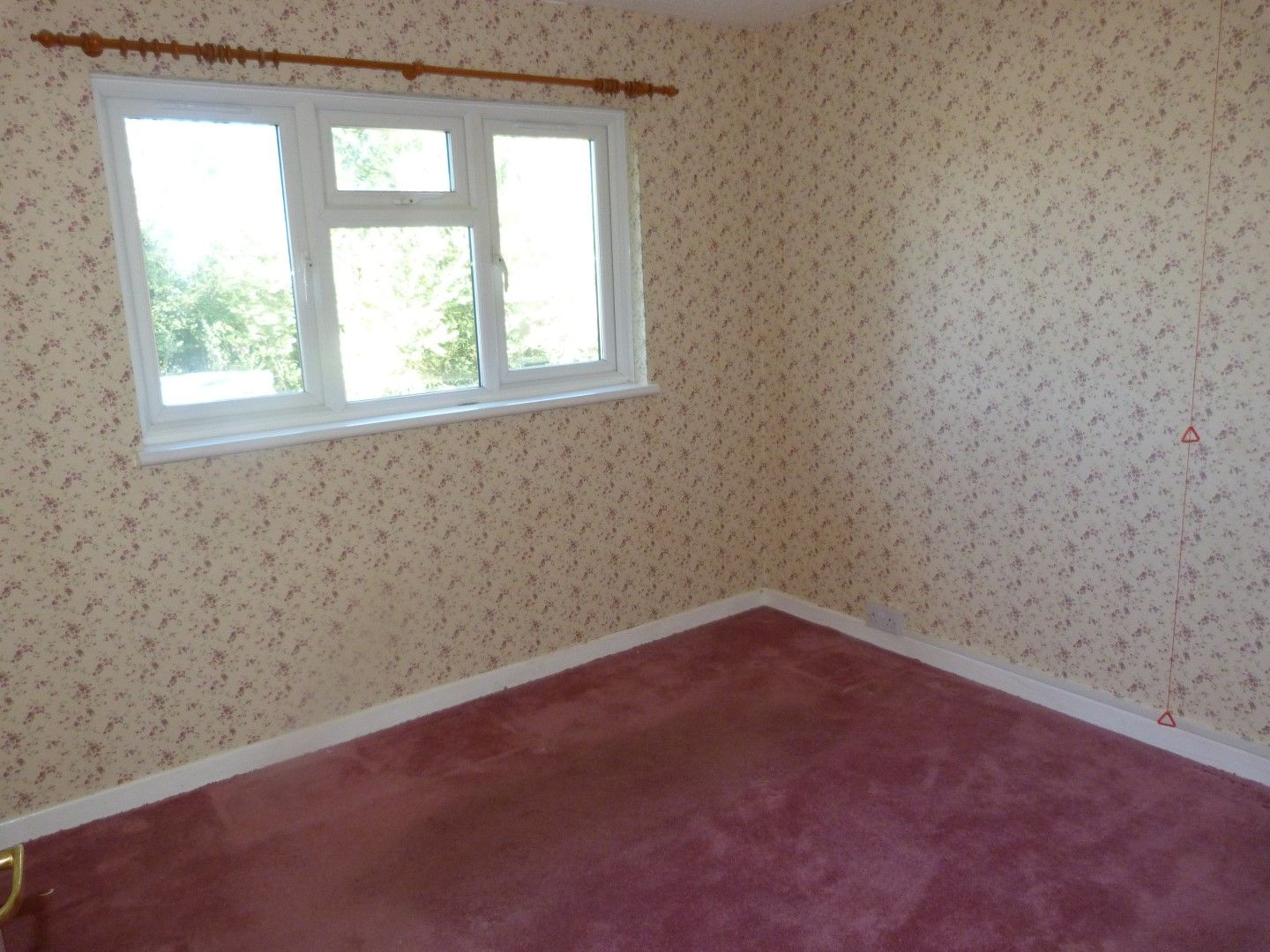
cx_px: 635
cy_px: 476
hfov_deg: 69.4
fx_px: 917
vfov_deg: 54.9
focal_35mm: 25
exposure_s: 1/60
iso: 200
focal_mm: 4.5
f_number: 2.8
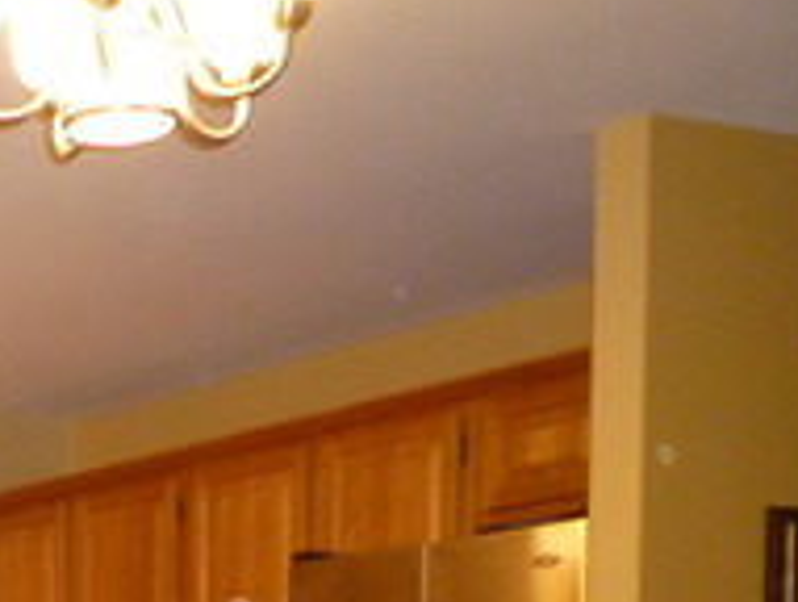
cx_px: -480
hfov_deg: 17.6
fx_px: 2240
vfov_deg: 14.1
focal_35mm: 97
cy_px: 970
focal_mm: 5.2
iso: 500
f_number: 3.3
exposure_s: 1/30
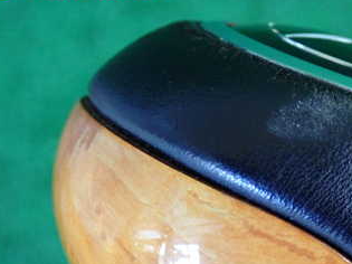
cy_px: 227
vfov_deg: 14.2
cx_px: 289
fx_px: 1047
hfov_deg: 18.9
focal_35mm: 103
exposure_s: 1/125
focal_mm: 9.65
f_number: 3.3
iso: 1000
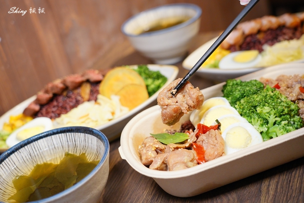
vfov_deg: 24.6
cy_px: 102
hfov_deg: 36.2
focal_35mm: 55
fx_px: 464
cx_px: 152
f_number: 4.5
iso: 1600
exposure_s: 1/60
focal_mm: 55
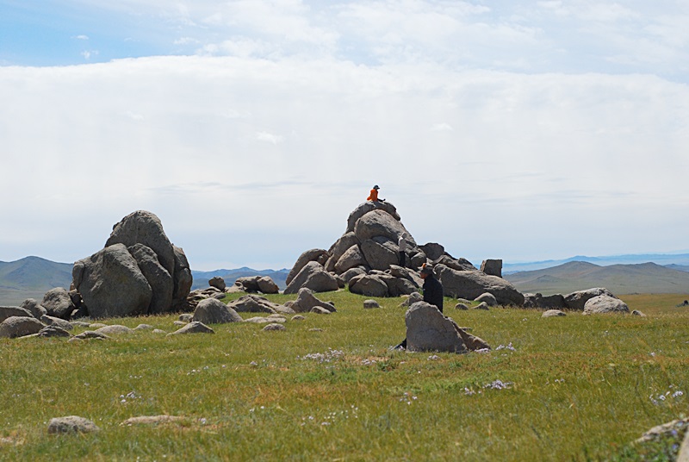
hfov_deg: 27.0
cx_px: 344
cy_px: 231
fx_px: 1438
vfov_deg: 18.2
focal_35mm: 75
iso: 400
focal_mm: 50
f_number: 5.6
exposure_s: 1/4000
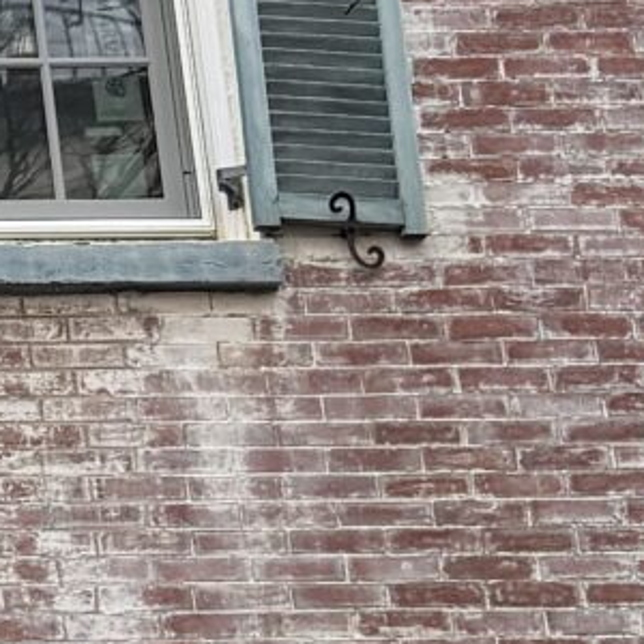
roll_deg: +2.1
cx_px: -872
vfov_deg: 9.6
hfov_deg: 8.8
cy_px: 668
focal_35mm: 181
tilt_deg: +18.4
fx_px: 3810
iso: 64
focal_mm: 6.76
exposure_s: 1/159
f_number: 1.78
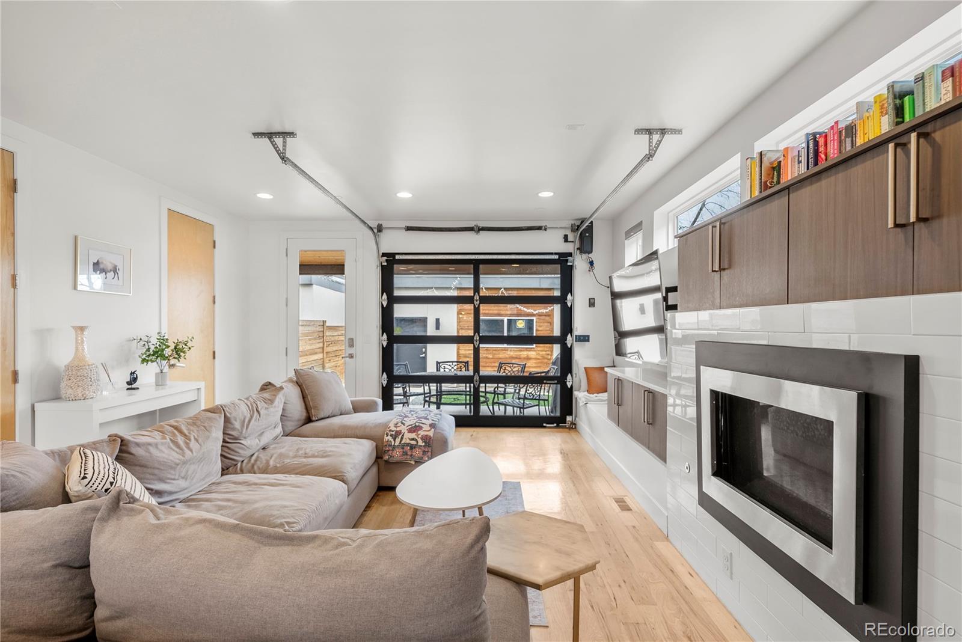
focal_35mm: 16
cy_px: 321
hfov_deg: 96.7
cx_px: 481
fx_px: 428
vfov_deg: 73.8
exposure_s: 1/15
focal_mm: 16
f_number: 7.1
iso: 250
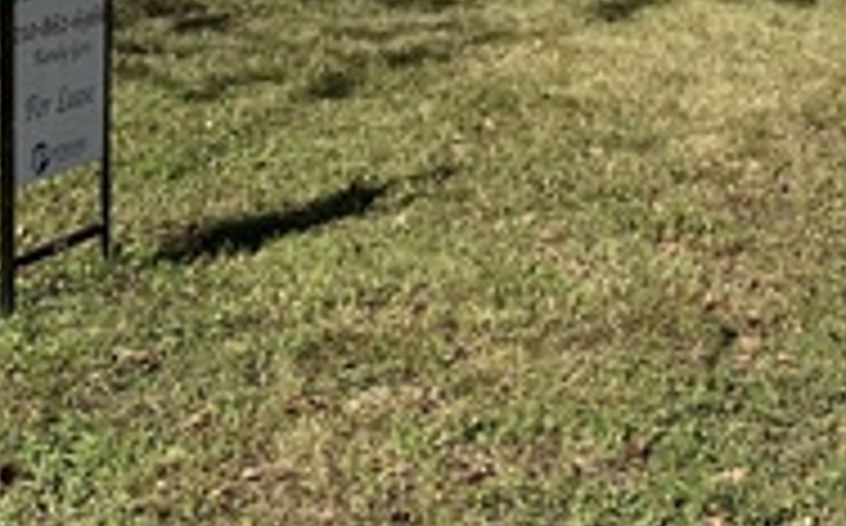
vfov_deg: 13.1
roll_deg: -2.4
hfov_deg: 22.0
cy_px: -252
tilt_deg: -0.3
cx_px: 590
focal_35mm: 94
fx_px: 2165
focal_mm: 4.25
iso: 32
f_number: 1.8
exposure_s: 1/2688
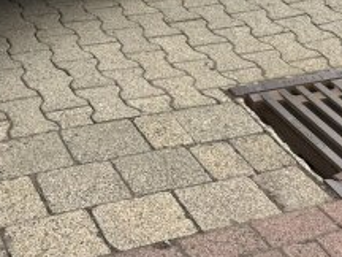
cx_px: -14
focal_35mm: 71
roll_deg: -0.7
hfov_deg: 25.8
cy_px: -63
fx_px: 701
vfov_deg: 19.4
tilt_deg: -19.9
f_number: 1.78
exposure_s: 1/121
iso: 80
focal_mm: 6.86
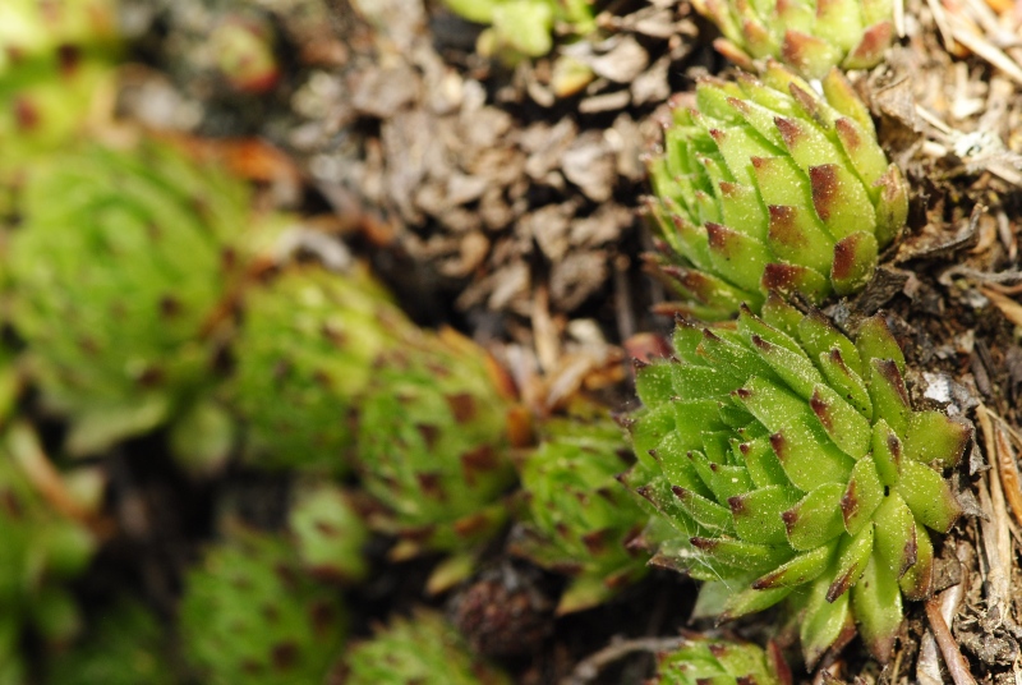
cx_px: 511
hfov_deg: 16.0
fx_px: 3625
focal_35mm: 128
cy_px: 342
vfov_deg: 10.8
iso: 400
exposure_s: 1/160
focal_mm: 85
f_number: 8
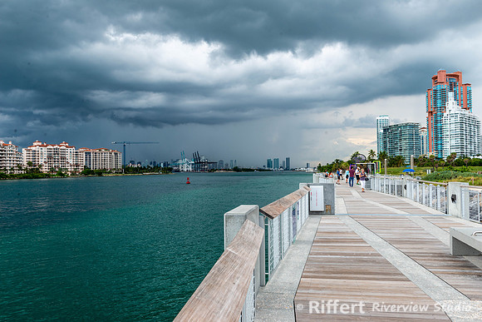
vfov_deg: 45.0
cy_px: 161
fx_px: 388
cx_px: 241
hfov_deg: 63.6
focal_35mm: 29
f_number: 11
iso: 100
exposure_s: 1/80
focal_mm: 29
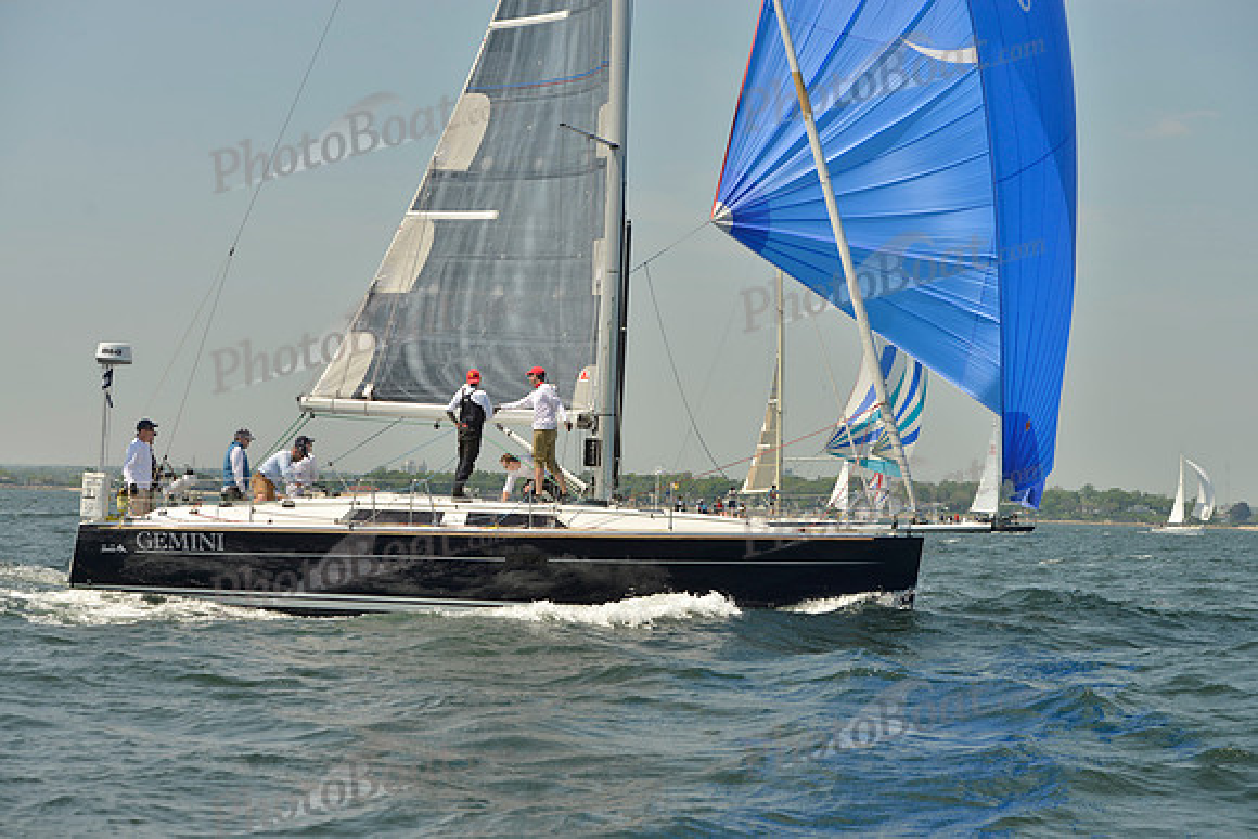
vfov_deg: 19.5
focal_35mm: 70
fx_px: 2447
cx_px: 629
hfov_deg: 28.8
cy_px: 420
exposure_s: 1/1250
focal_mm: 70
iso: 200
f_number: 7.1
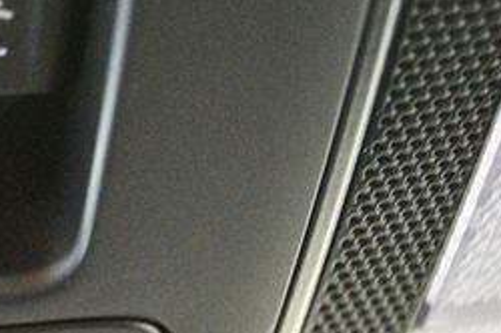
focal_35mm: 123
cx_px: -32
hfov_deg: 16.2
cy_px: 164
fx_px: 1710
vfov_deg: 11.1
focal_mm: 32
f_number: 4.8
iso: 12800
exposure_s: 1/15
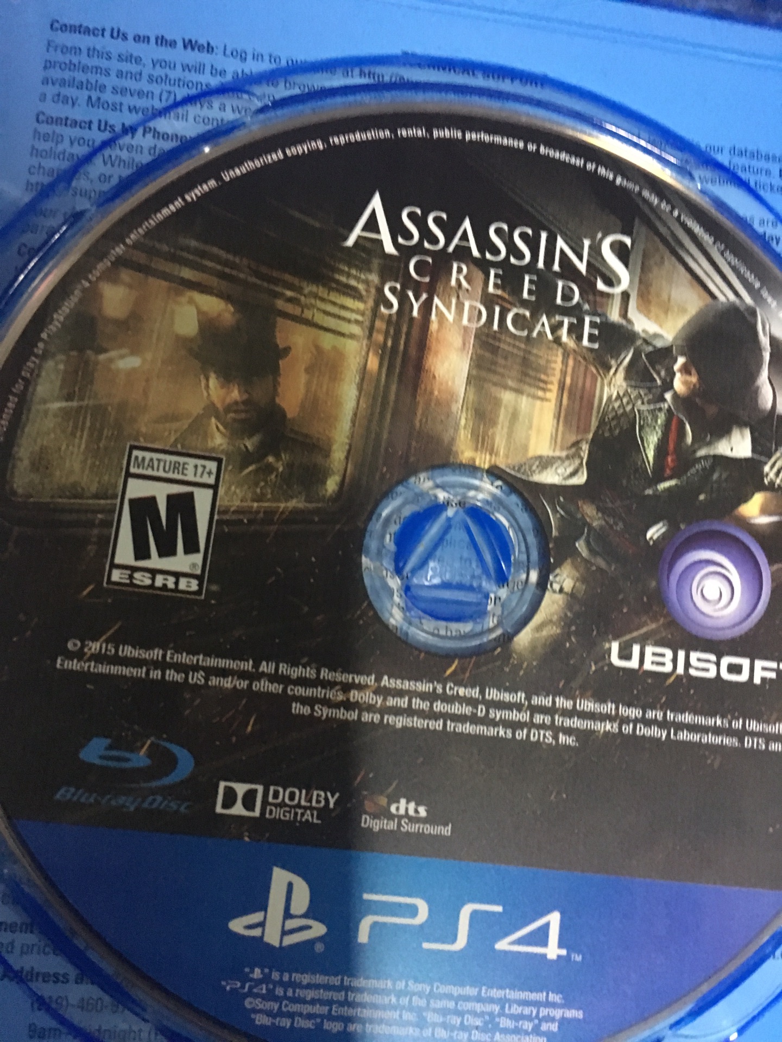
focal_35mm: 29
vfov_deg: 61.7
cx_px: 391
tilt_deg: -80.0
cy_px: 521
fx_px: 874
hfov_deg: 48.2
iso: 320
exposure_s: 1/17
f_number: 2.2
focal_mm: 4.15
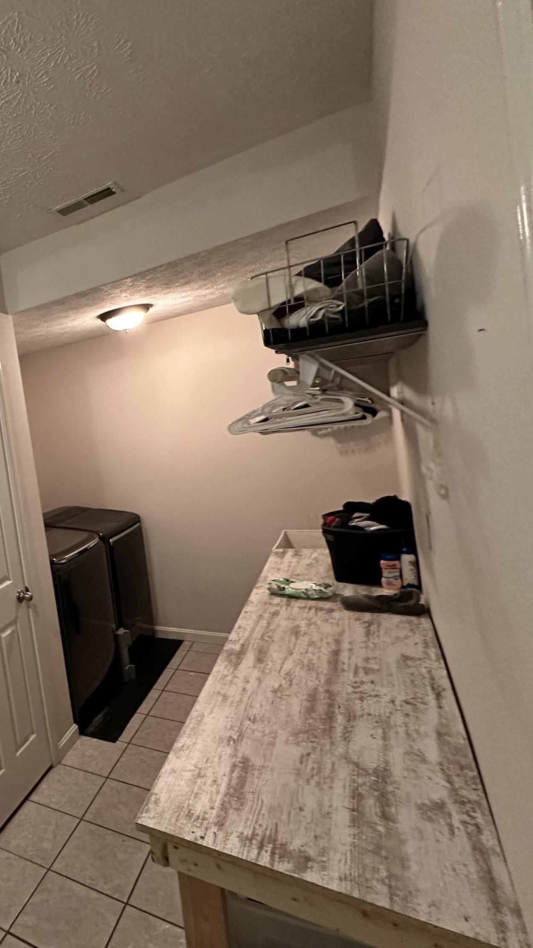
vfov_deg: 83.8
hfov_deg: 42.0
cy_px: 471
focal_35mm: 21
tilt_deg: -2.4
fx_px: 528
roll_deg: +7.9
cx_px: -57
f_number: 2.2
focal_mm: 2.22
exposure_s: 1/60
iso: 640
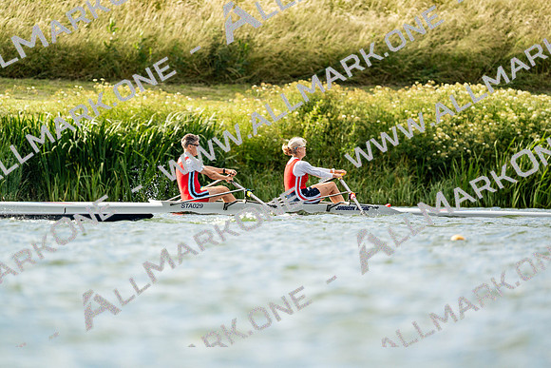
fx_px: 9185
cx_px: 276
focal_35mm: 600
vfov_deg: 2.3
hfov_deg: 3.4
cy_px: 184
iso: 400
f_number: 6.3
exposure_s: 1/2000
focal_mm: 600
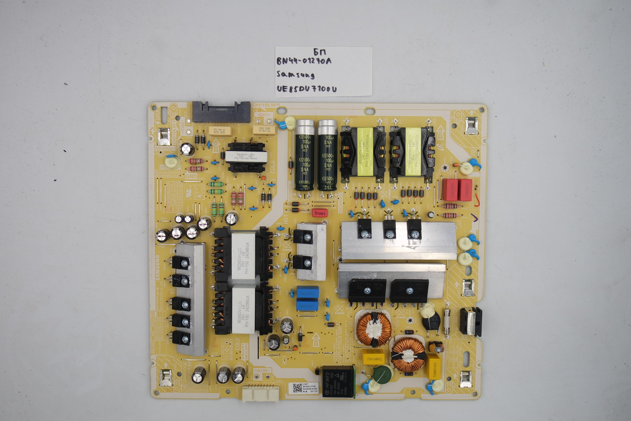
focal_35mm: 37
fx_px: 648
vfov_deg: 35.9
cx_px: 316
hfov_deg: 51.9
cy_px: 210
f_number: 5.6
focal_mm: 14
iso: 160
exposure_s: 1/125
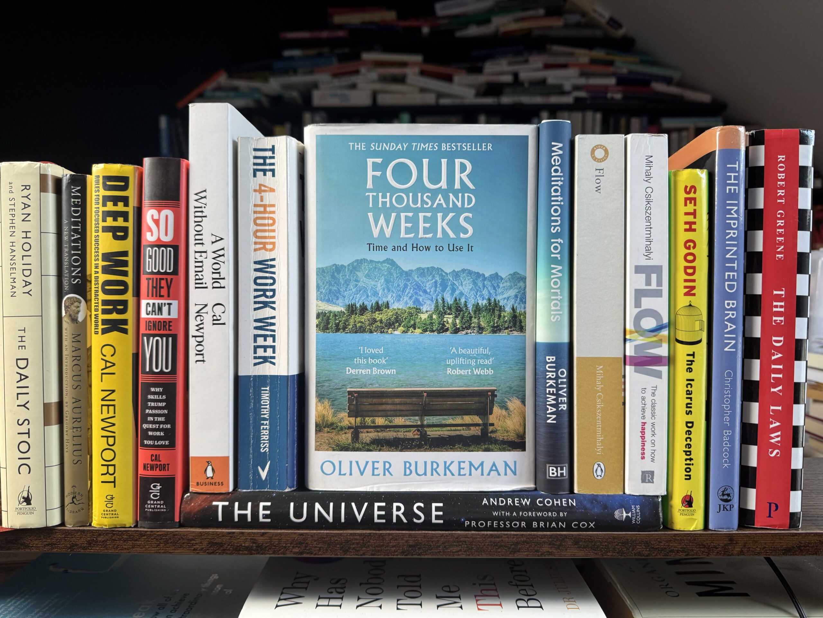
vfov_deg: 56.8
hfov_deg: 71.6
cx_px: 412
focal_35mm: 24
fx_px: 571
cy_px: 309
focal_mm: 6.76
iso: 200
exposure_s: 1/121
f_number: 1.78
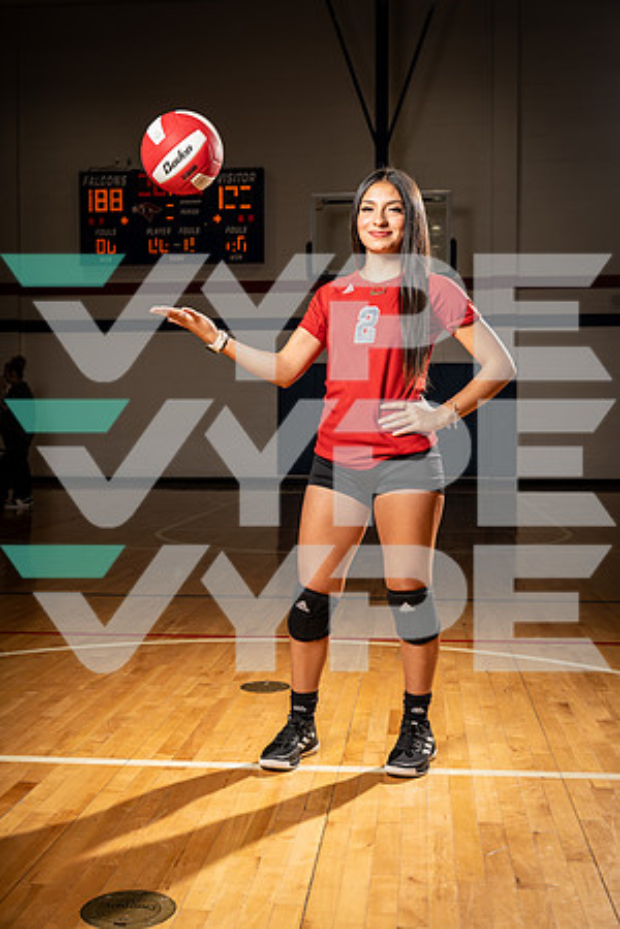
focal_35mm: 42
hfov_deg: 31.9
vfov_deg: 46.4
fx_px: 1085
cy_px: 464
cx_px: 310
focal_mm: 42
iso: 125
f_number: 5.6
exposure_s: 1/250
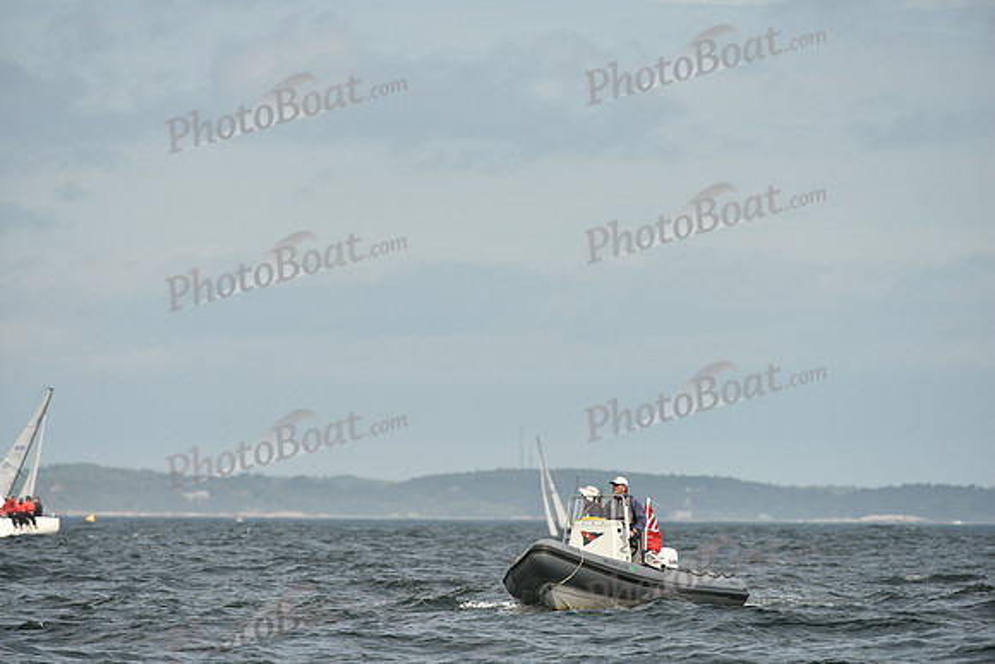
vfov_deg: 3.4
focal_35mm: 400
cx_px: 498
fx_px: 11058
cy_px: 332
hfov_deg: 5.2
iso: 320
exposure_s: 1/1600
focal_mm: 400
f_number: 6.3
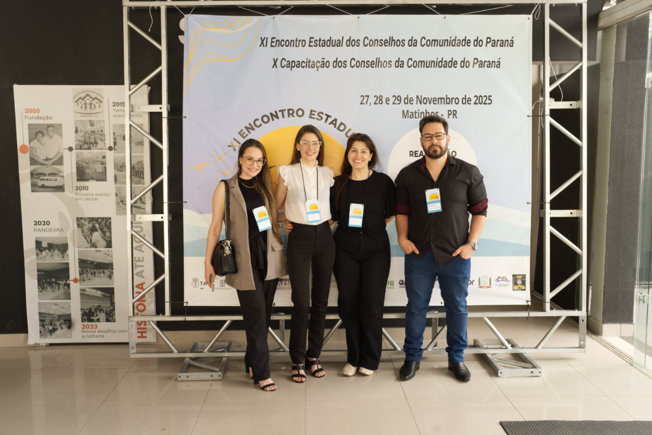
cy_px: 218
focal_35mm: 35
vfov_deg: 37.9
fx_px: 634
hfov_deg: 54.4
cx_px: 326
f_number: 5.6
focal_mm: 35
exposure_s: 1/100
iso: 640
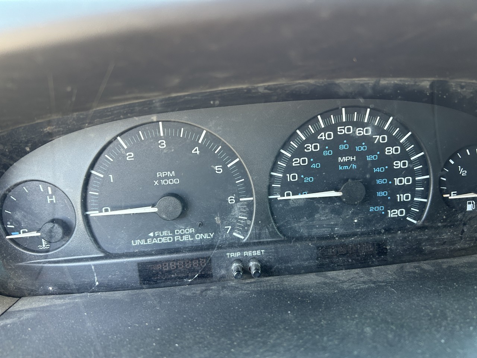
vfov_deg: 53.1
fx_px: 358
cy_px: 179
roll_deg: +1.8
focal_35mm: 26
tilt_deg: -24.8
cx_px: 238
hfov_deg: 67.3
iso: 125
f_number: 1.5
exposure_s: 1/79
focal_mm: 5.7
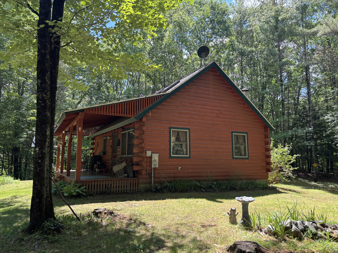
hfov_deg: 67.3
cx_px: 169
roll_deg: -0.4
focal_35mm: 26
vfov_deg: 53.1
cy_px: 126
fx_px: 254
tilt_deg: +8.2
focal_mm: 5.96
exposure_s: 1/370
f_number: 1.6
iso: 50
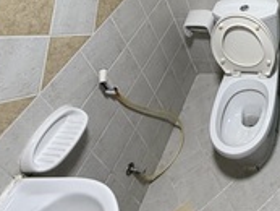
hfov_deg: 41.5
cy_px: -40
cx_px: 297
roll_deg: +6.3
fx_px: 299
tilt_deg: -31.5
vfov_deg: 32.3
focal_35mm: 37
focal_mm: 2.22
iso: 200
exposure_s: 1/50
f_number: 2.2
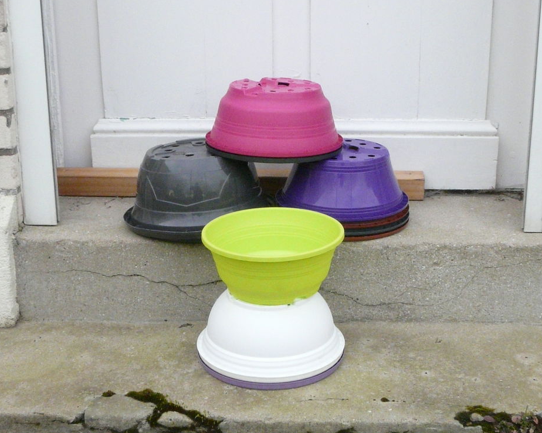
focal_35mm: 56
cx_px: 253
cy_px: 216
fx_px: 898
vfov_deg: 27.1
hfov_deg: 33.6
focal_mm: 5.5
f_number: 5.6
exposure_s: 1/400
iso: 400
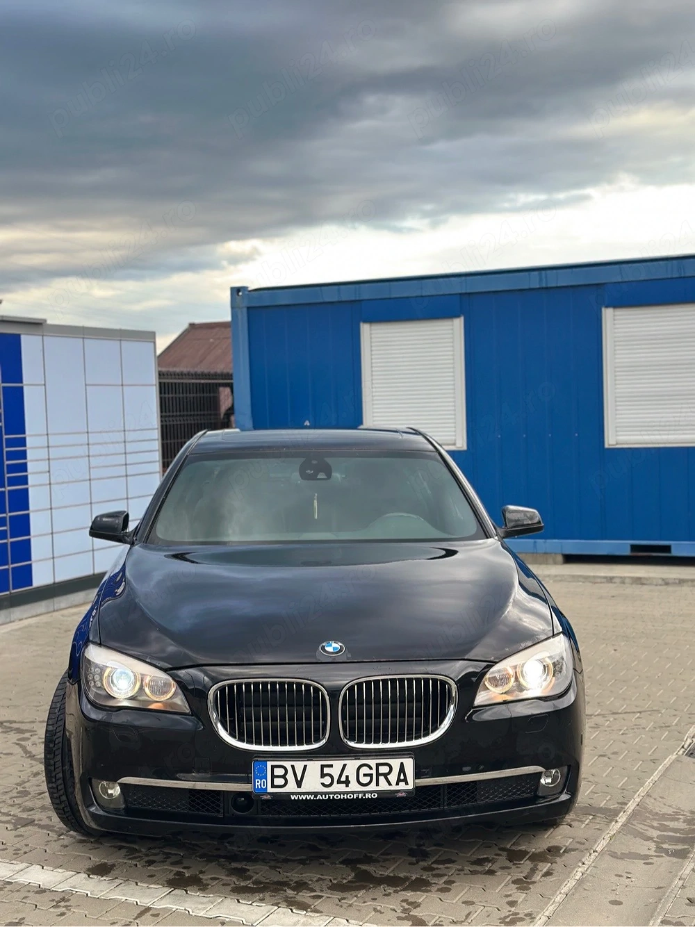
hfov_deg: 30.3
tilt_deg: -2.5
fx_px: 1285
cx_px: 348
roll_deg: +1.4
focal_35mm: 48
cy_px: 464
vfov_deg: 39.7
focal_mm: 6.86
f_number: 1.78
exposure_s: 1/325
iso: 80
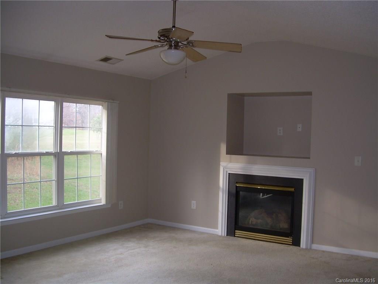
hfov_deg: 49.0
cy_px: 142
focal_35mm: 38
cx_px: 189
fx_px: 415
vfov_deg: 37.7
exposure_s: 1/30
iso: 50
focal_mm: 6.3
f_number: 2.8
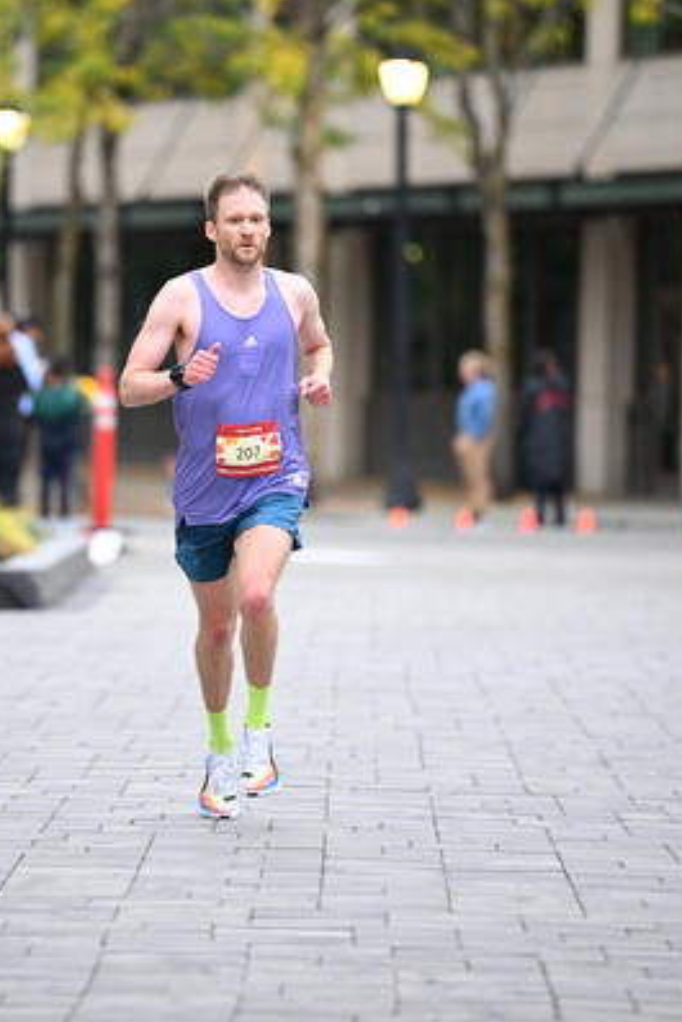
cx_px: 235
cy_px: 371
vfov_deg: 7.4
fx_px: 7864
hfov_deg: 5.0
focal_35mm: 277
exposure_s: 1/800
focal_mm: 200
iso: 1600
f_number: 2.8
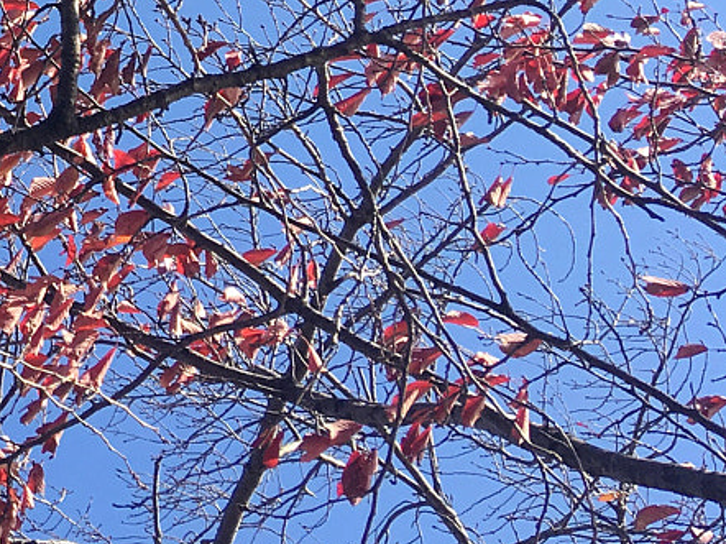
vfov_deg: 13.2
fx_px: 2201
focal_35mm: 105
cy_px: -316
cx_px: -577
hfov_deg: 15.9
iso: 25
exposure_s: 1/651
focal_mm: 4.15
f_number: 2.2
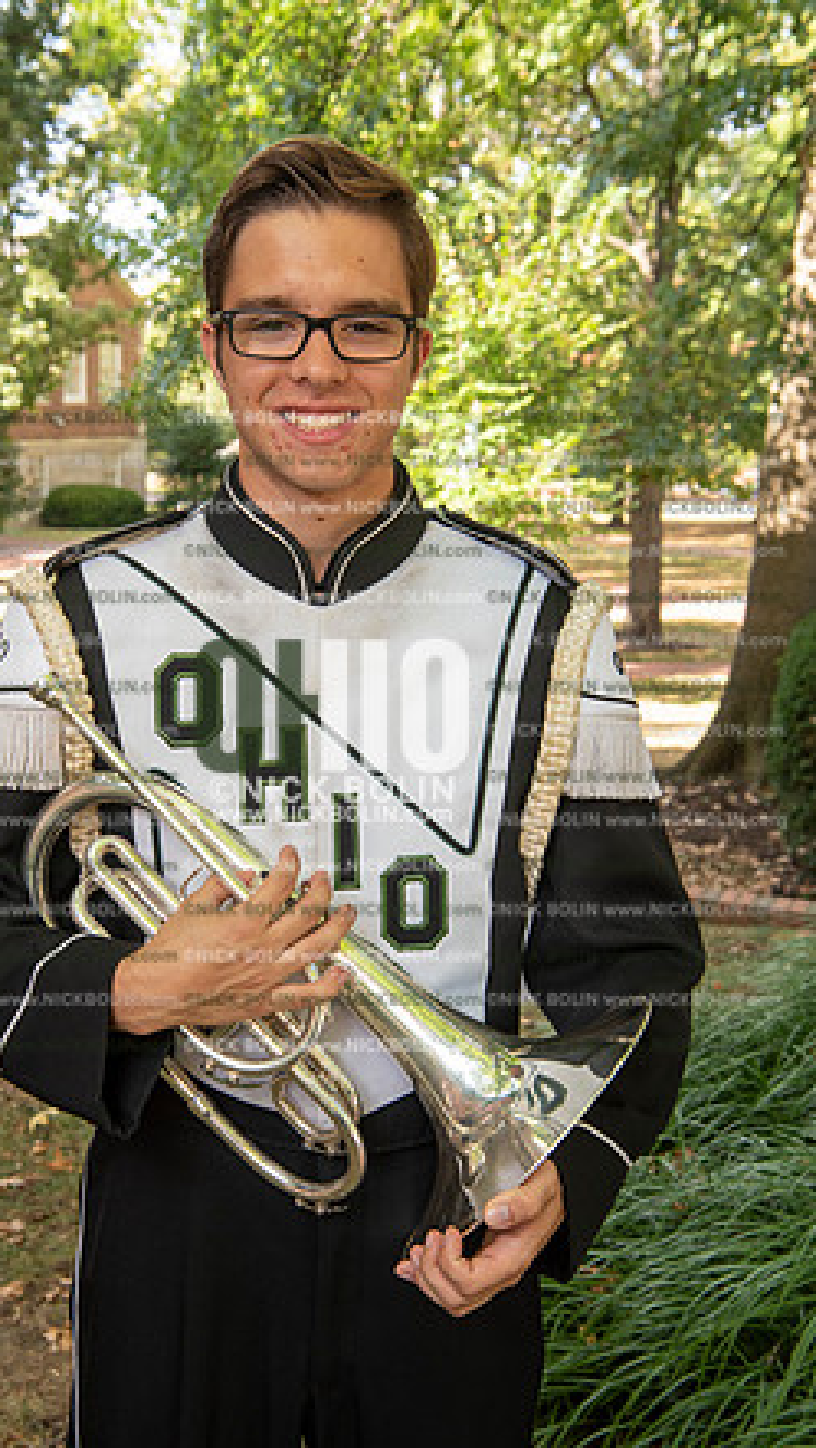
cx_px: 331
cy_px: 731
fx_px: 1844
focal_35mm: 48
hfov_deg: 24.9
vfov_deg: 42.9
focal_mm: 45
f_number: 8
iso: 500
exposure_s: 1/100
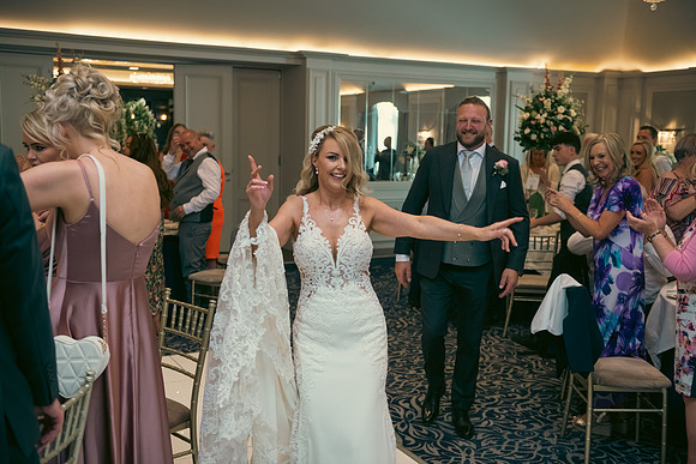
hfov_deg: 48.4
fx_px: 773
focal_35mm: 40
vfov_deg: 33.4
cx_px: 348
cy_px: 232
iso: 800
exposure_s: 1/160
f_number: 3.5
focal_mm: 40
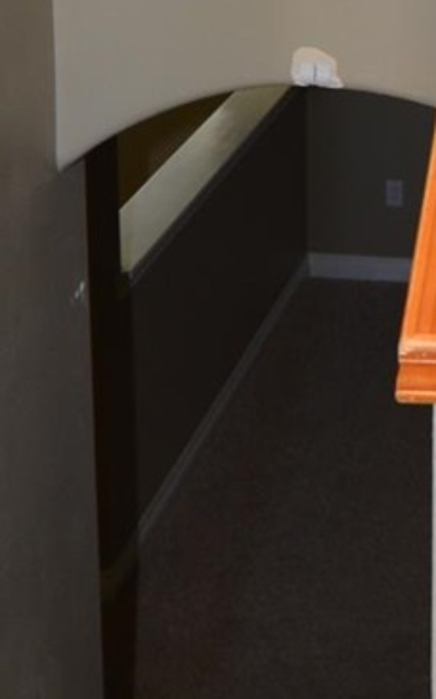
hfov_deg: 13.8
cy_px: -65
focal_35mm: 90
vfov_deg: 21.8
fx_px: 1712
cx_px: 625
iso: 360
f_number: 4
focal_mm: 14
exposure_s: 1/60
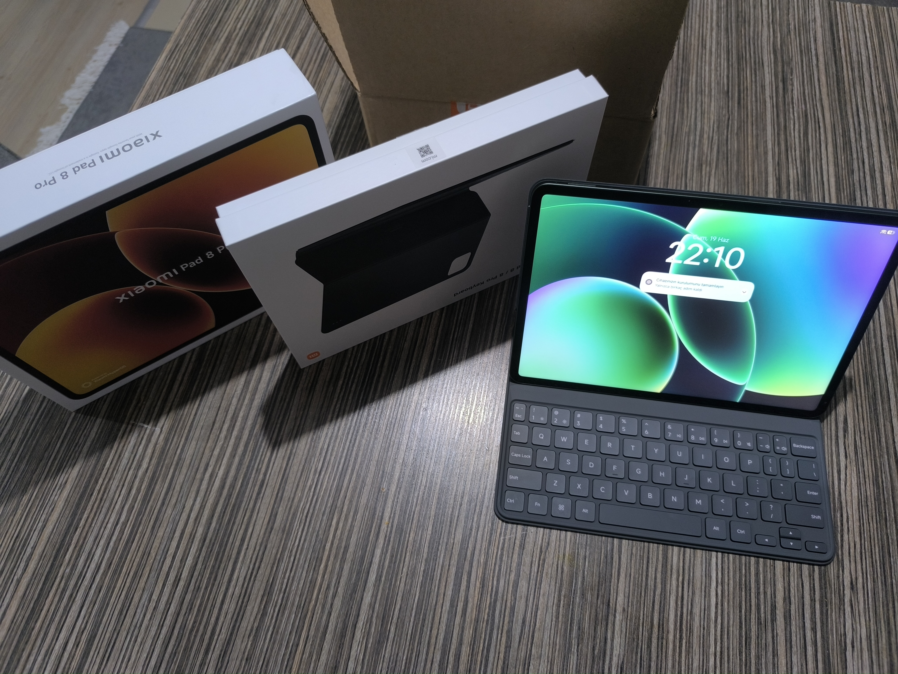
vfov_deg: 58.9
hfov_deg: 73.9
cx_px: 449
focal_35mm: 23
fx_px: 597
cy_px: 337
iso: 1000
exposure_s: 1/33.3
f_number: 1.65
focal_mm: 6.14
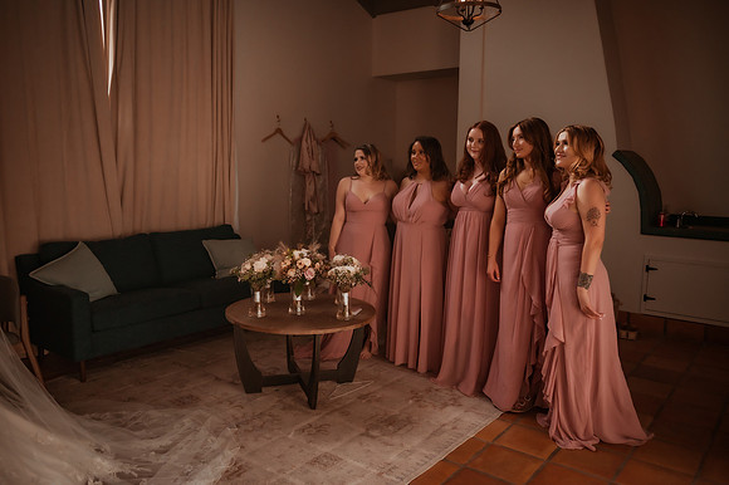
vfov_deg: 46.4
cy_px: 242
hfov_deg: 65.5
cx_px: 364
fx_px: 567
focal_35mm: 28
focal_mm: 28
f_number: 2.8
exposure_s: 1/3200
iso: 500
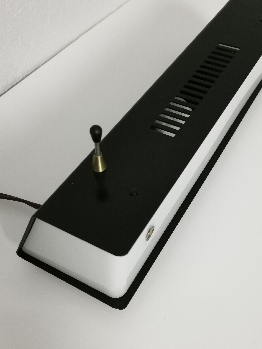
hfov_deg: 34.3
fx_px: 424
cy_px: 174
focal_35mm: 42
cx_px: 131
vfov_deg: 44.8
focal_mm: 5.58
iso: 500
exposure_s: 1/33.3
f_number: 1.8
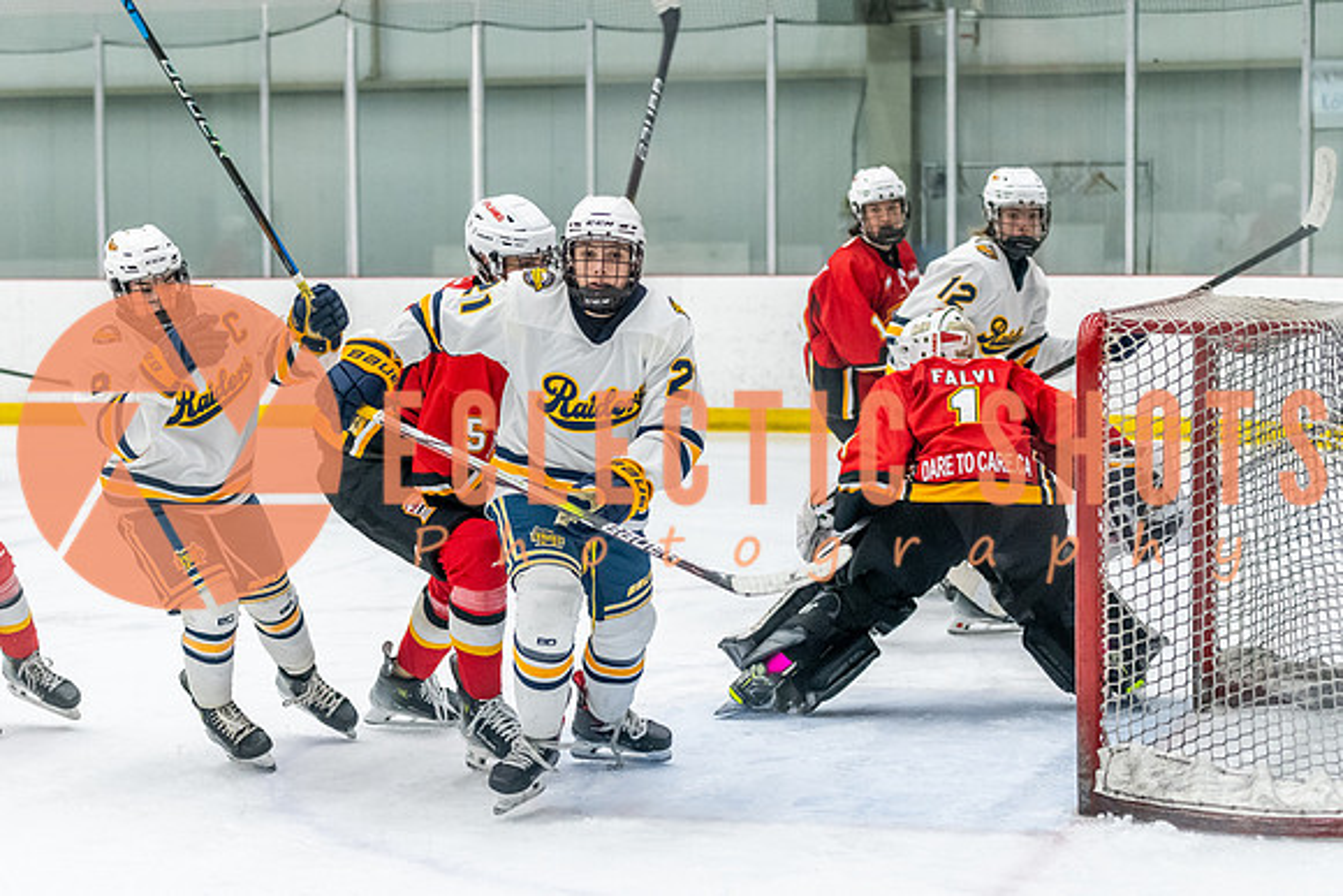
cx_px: 534
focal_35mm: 96
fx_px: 3575
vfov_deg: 14.3
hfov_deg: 21.2
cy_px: 466
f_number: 2.8
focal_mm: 70
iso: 3200
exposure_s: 1/800
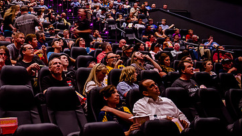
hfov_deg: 30.8
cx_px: 56
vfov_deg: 18.0
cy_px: 55
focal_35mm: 67
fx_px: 430
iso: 4000
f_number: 2.8
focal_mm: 40
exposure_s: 1/25
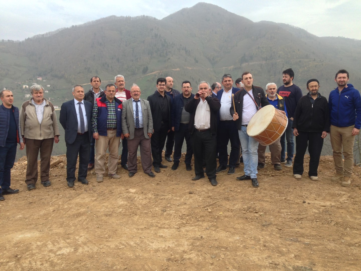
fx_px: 344
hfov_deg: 55.4
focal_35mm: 33
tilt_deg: -3.7
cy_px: 136
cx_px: 180
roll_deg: -1.6
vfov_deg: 42.9
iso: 50
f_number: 2.4
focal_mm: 4.12
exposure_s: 1/252
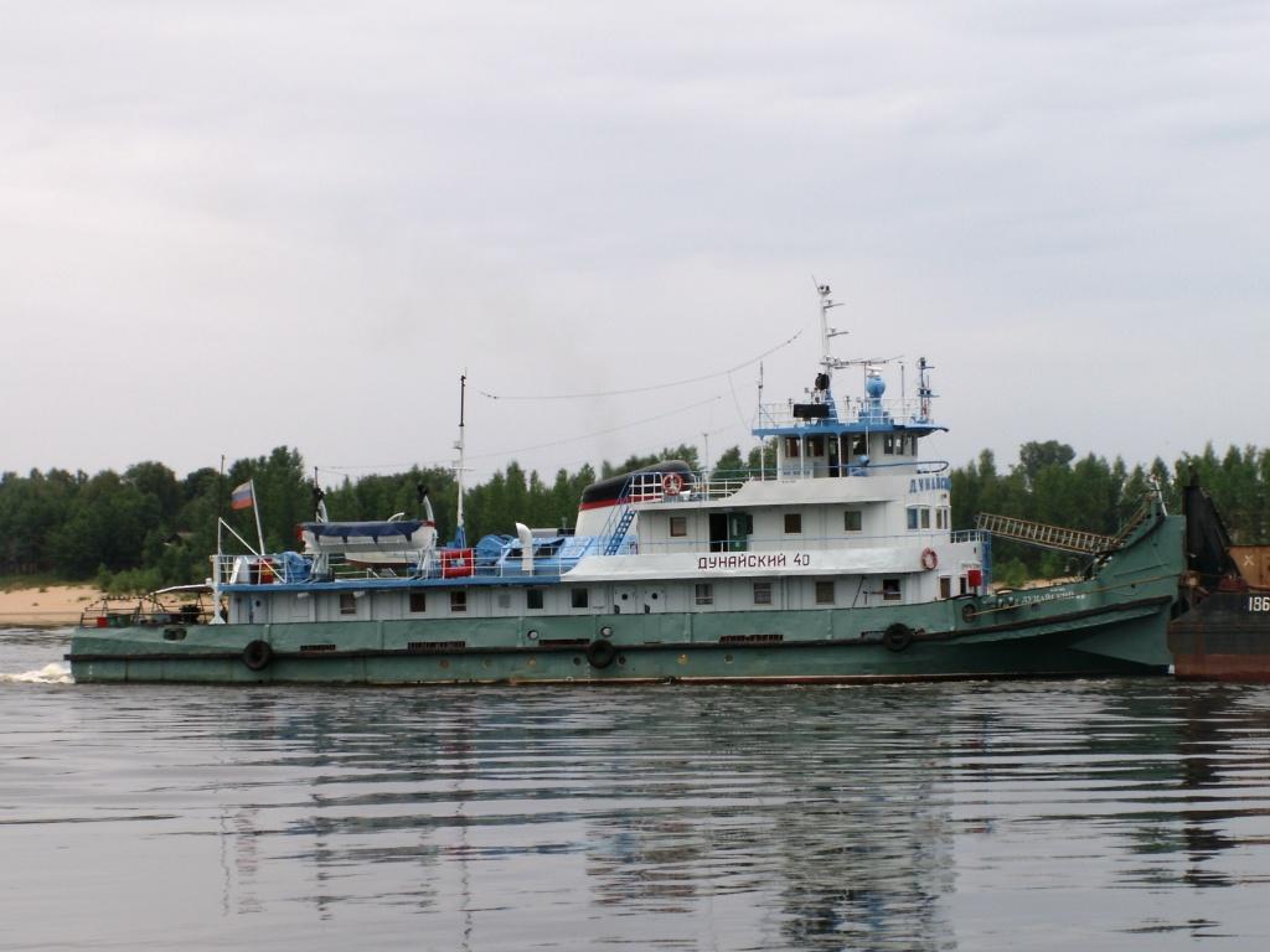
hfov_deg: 23.6
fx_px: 3045
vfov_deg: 17.8
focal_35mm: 83
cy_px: 476
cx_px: 635
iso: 50
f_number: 7.1
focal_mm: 13.84
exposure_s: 1/50
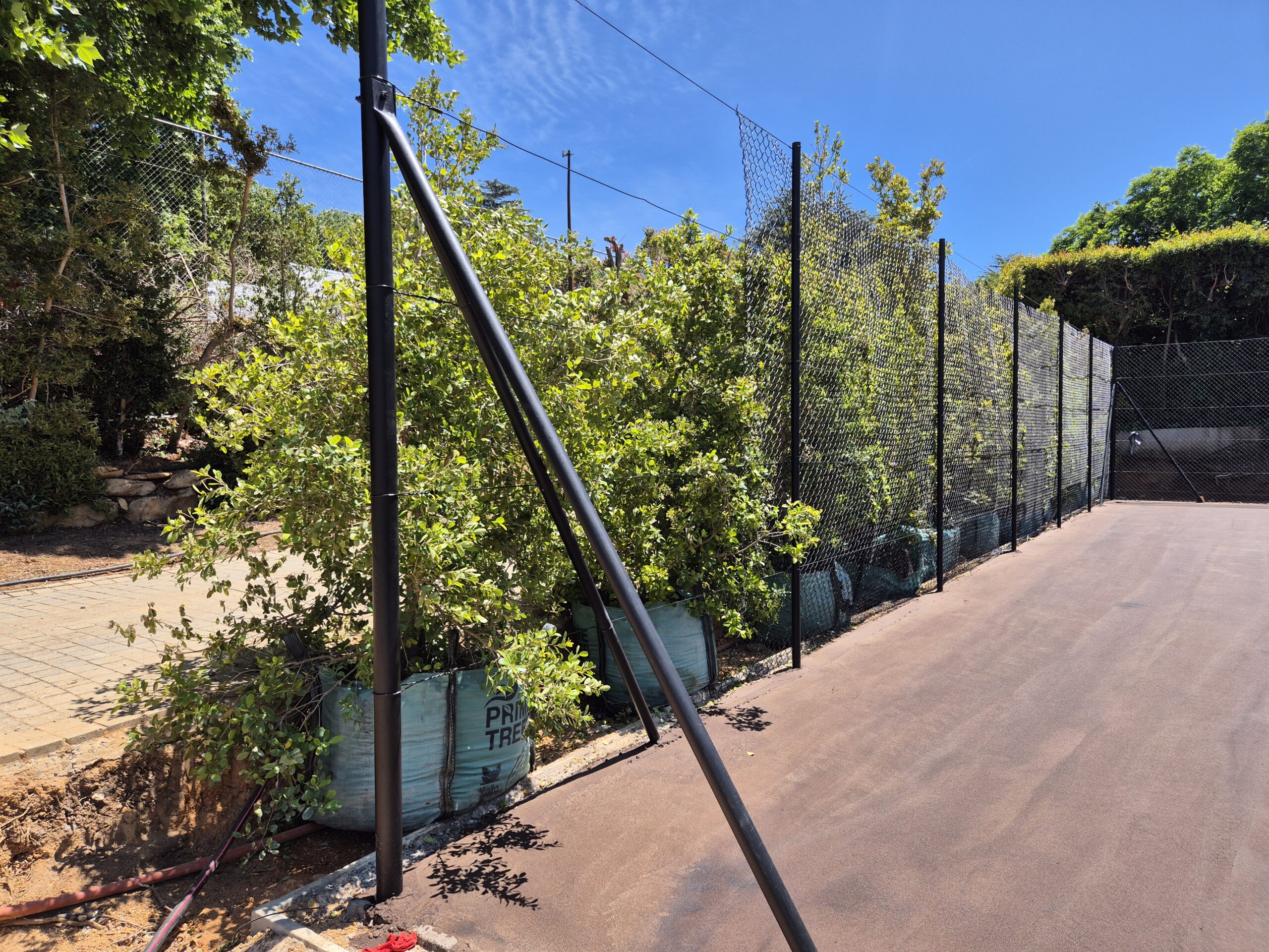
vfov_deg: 58.9
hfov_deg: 73.9
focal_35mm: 23
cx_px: 634
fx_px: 843
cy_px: 476
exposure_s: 1/1052
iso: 25
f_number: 1.8
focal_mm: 5.4
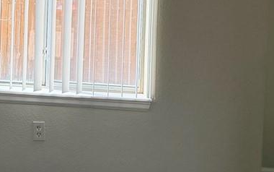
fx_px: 799
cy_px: -42
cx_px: -48
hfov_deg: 18.5
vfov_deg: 12.0
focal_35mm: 107
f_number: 1.78
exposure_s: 1/772
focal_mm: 6.76
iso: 100
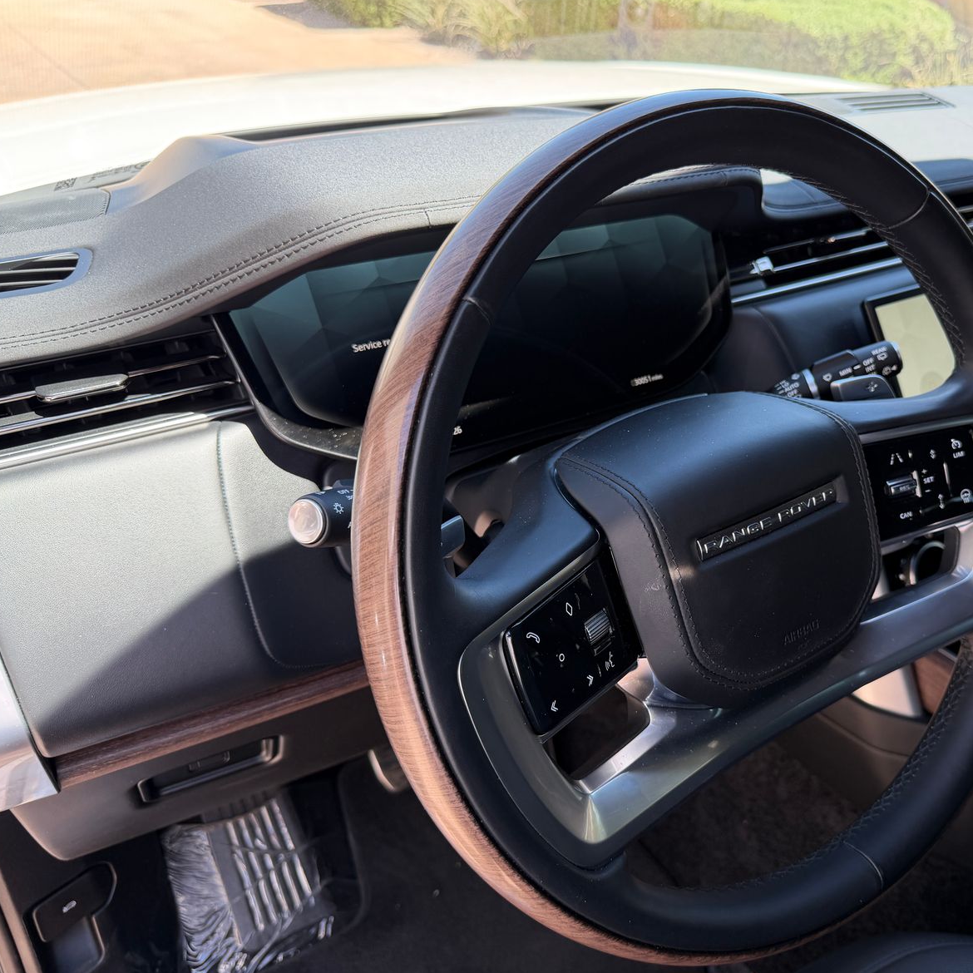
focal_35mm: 29
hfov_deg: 54.6
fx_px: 922
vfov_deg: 55.6
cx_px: 641
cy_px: 478
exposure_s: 1/265
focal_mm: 6.76
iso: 80
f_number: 1.78
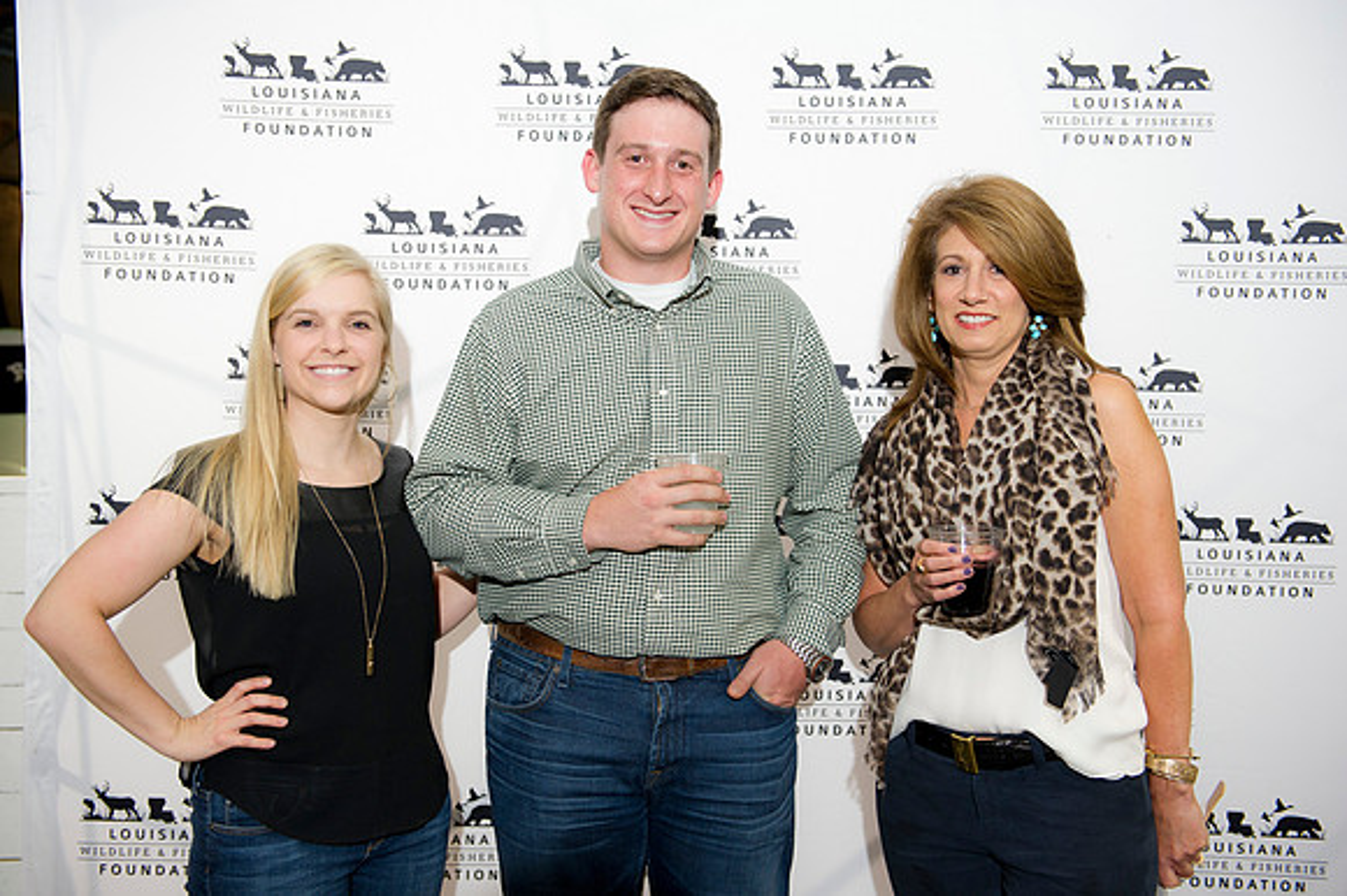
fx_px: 1421
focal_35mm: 38
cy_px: 448
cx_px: 674
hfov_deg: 50.7
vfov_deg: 35.0
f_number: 3.5
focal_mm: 38
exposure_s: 1/125
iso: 800
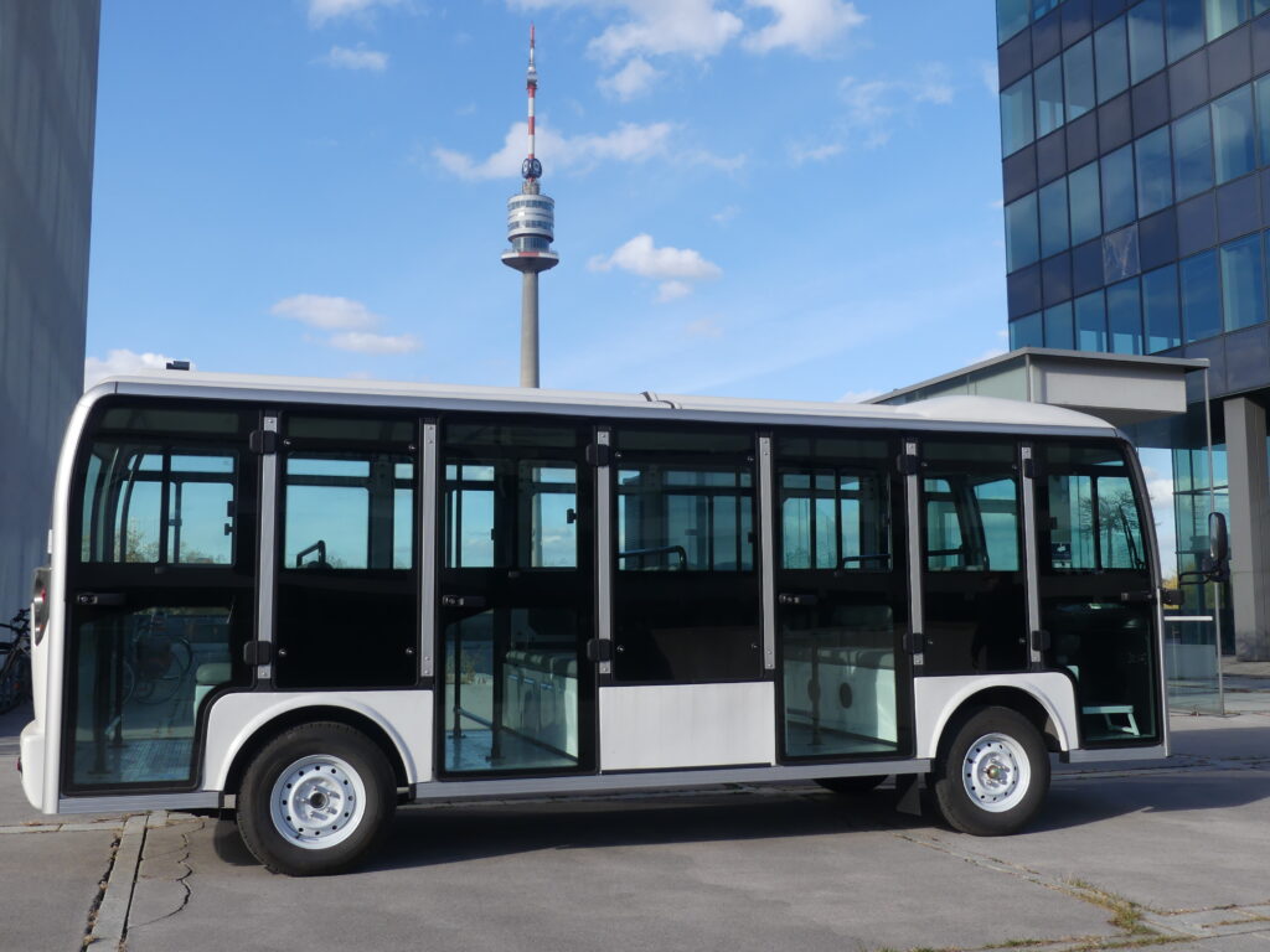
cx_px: 635
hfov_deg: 52.6
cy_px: 476
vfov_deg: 40.7
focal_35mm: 35
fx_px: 1284
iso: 100
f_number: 2.8
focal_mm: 6.3
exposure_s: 1/1300
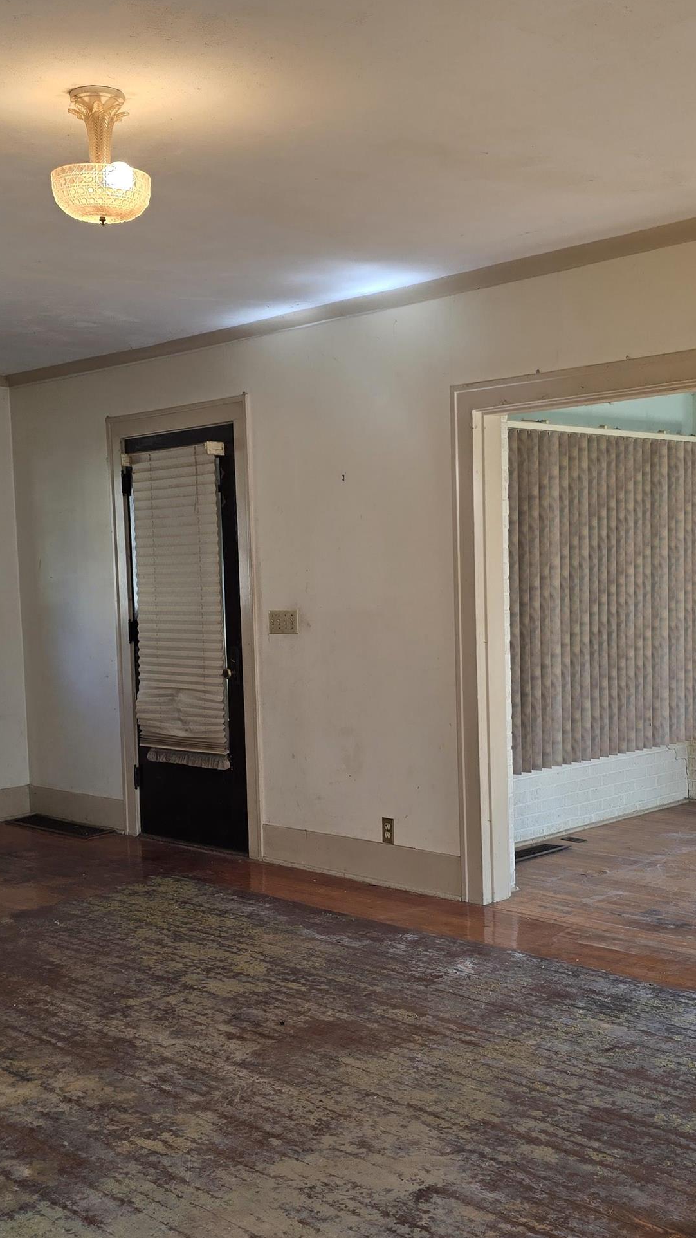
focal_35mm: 40
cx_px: 377
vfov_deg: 50.3
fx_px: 1313
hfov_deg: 29.7
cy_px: 707
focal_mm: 6.3
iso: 50
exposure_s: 1/120
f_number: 1.7
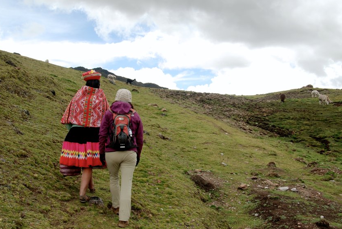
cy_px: 119
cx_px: 192
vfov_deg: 30.6
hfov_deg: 44.4
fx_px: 418
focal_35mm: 44
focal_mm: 24
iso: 100
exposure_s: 1/200
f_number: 7.1
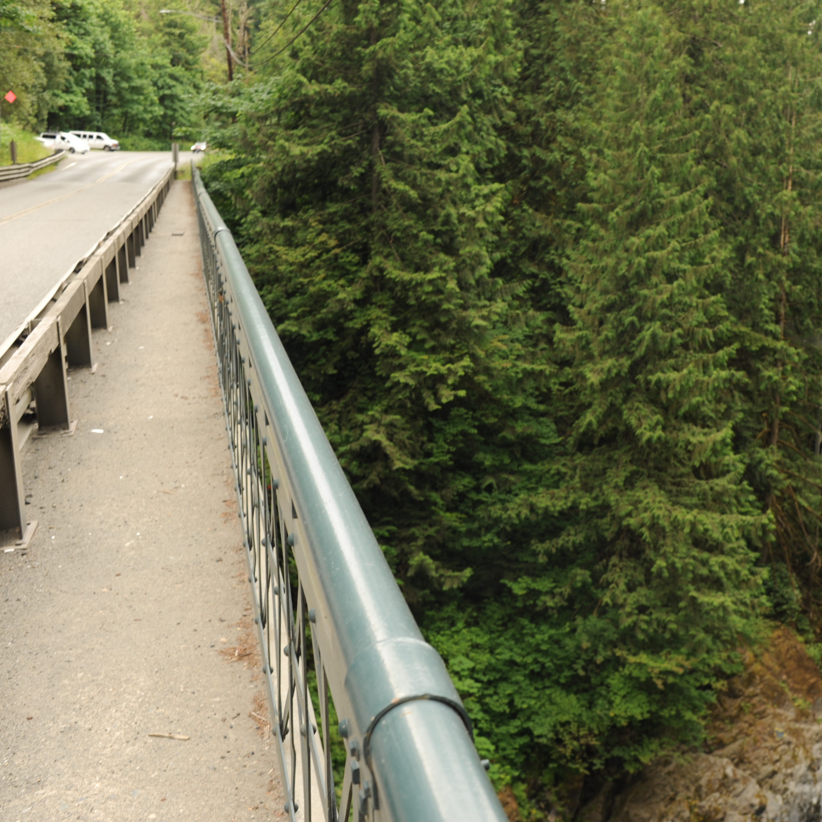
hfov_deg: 36.8
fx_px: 1209
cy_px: 410
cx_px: 594
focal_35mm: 45
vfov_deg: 37.6
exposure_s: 1/40
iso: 200
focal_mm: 35
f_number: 7.1
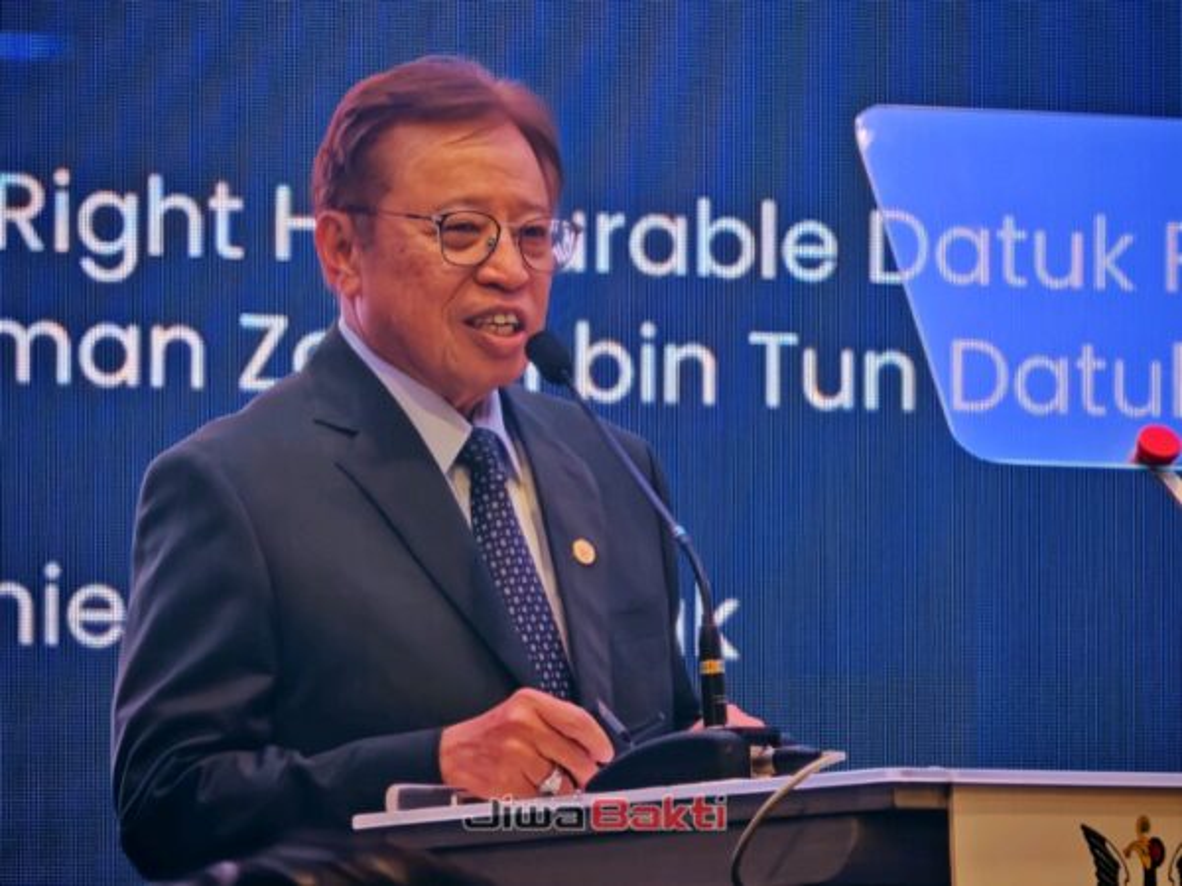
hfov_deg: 5.2
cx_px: 591
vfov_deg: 3.9
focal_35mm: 379
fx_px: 12941
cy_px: 443
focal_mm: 15.38
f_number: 2.6
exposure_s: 1/50
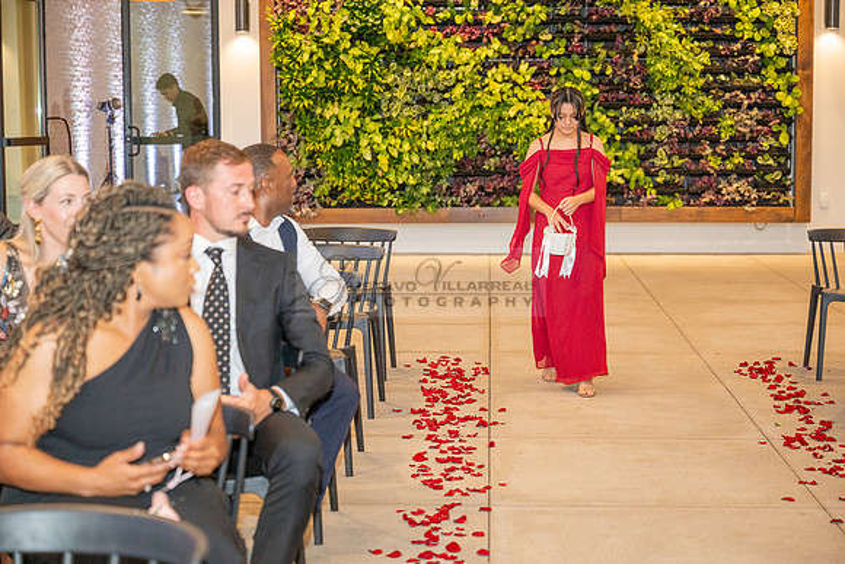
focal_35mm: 70
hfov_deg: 28.8
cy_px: 282
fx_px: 1643
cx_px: 422
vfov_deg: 19.5
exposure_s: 1/200
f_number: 3.5
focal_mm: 70
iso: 1000
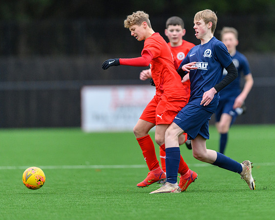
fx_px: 4326
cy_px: 123
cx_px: 171
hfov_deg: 3.6
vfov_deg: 2.9
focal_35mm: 532
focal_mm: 400
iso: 3200
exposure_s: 1/2000
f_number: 2.8
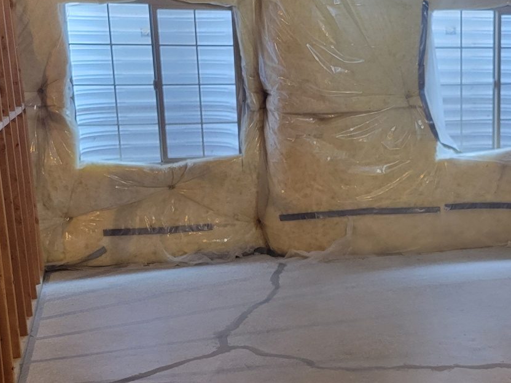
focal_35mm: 64
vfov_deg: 22.8
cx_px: 492
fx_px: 945
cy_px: 266
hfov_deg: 28.7
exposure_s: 1/40
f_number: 1.8
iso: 250
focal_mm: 5.4
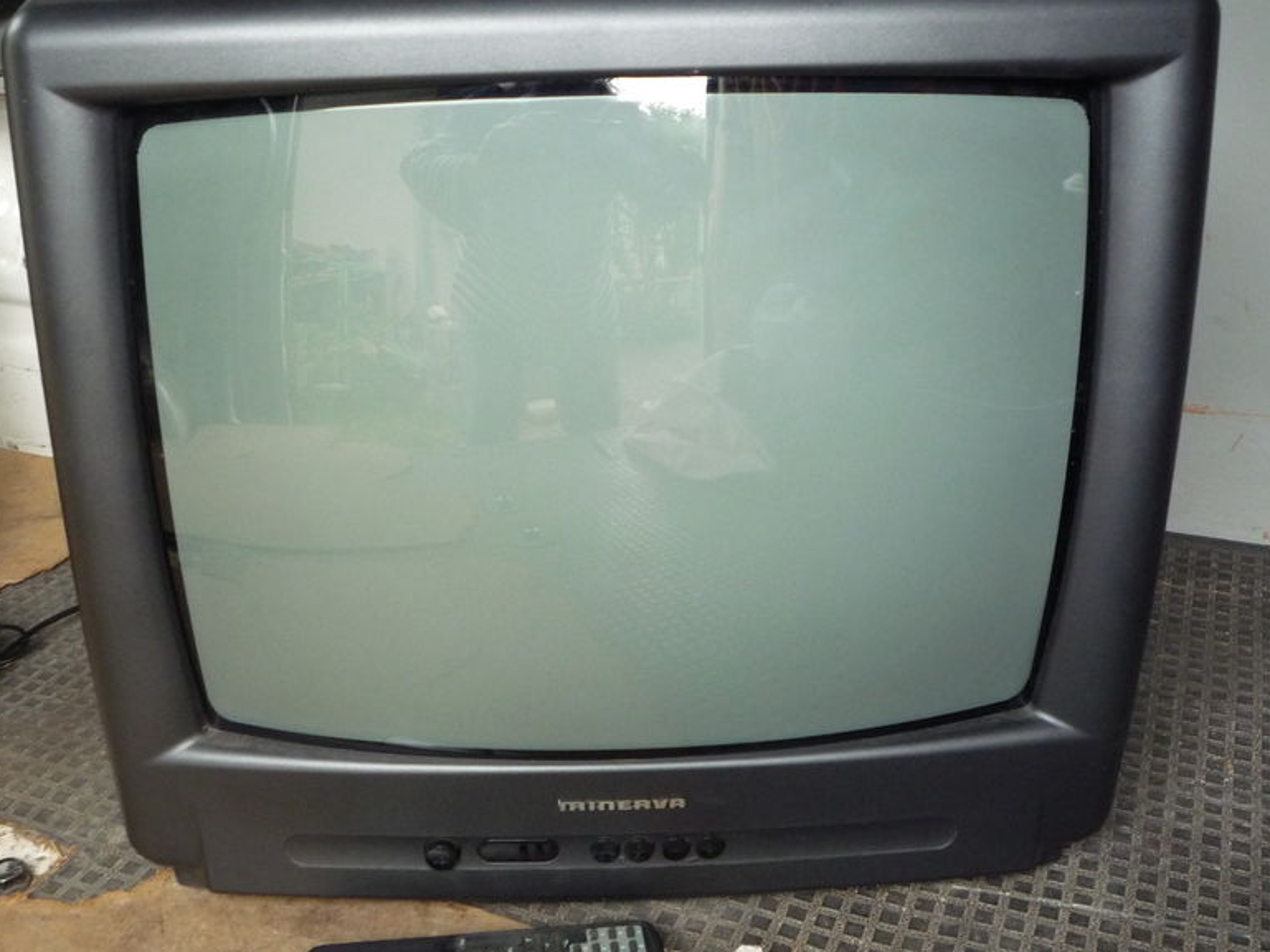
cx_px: 552
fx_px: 1431
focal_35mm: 39
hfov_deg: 47.7
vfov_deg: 36.8
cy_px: 497
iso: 320
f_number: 3.3
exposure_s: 1/30
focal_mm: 5.2
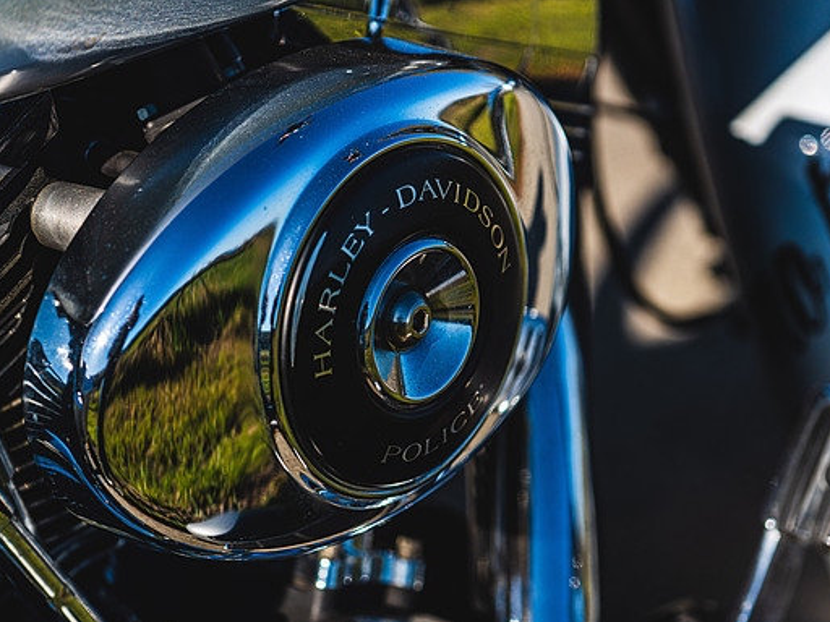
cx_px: 417
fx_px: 3189
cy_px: 312
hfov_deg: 14.8
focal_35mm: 133
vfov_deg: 11.1
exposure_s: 1/1250
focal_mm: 122
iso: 125
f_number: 4
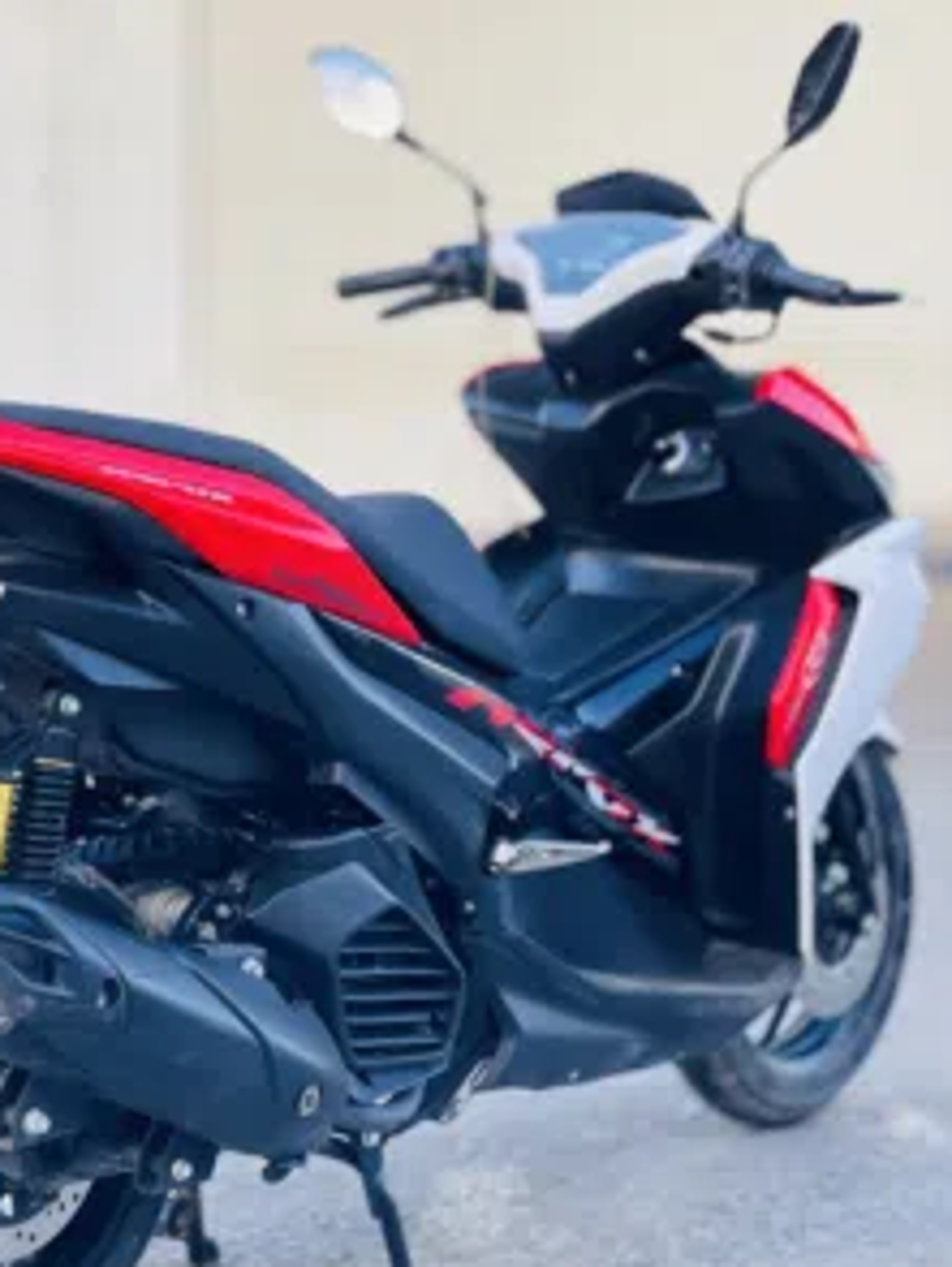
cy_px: 483
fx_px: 3186
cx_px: 314
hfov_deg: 17.0
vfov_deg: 22.4
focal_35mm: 87
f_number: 2.2
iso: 25
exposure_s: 1/180
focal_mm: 7.5
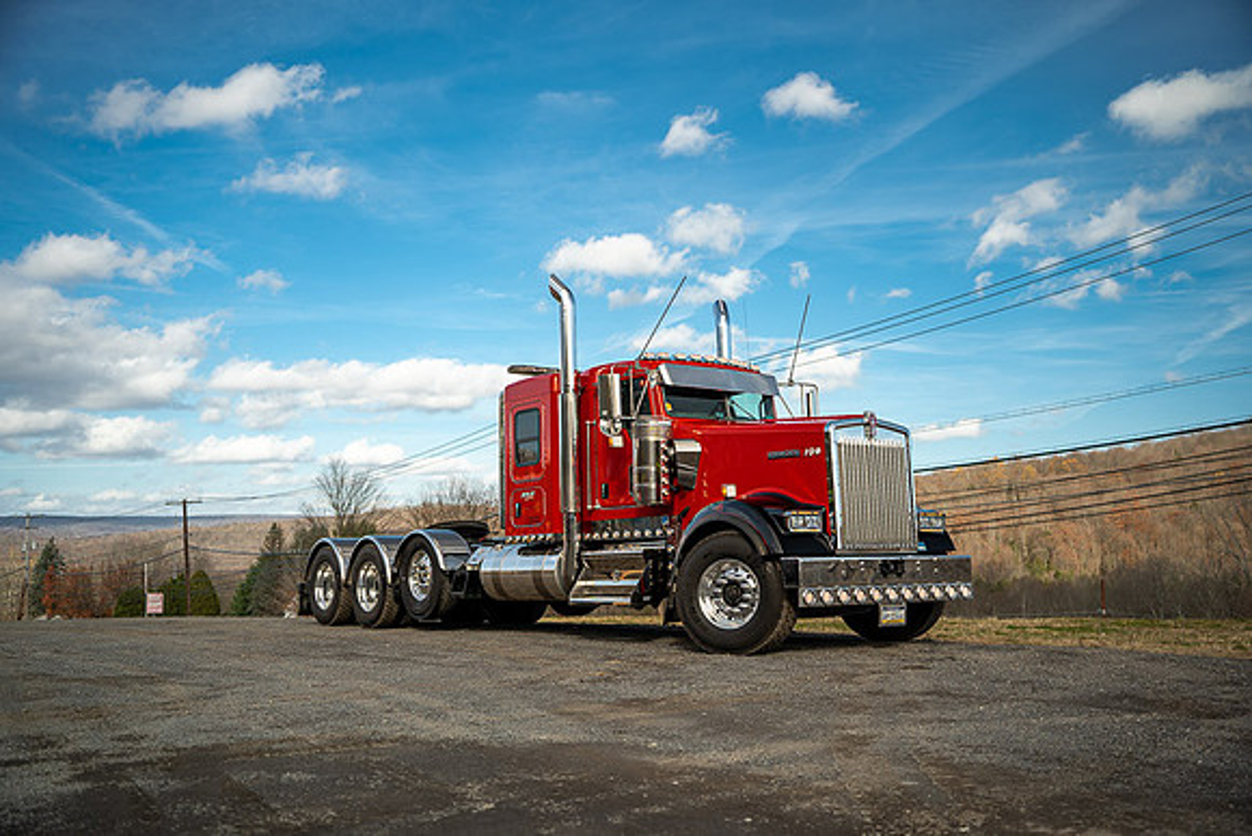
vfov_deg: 37.9
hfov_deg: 54.4
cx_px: 626
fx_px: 1217
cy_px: 418
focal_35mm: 35
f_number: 2.2
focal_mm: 35
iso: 100
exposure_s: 1/1000
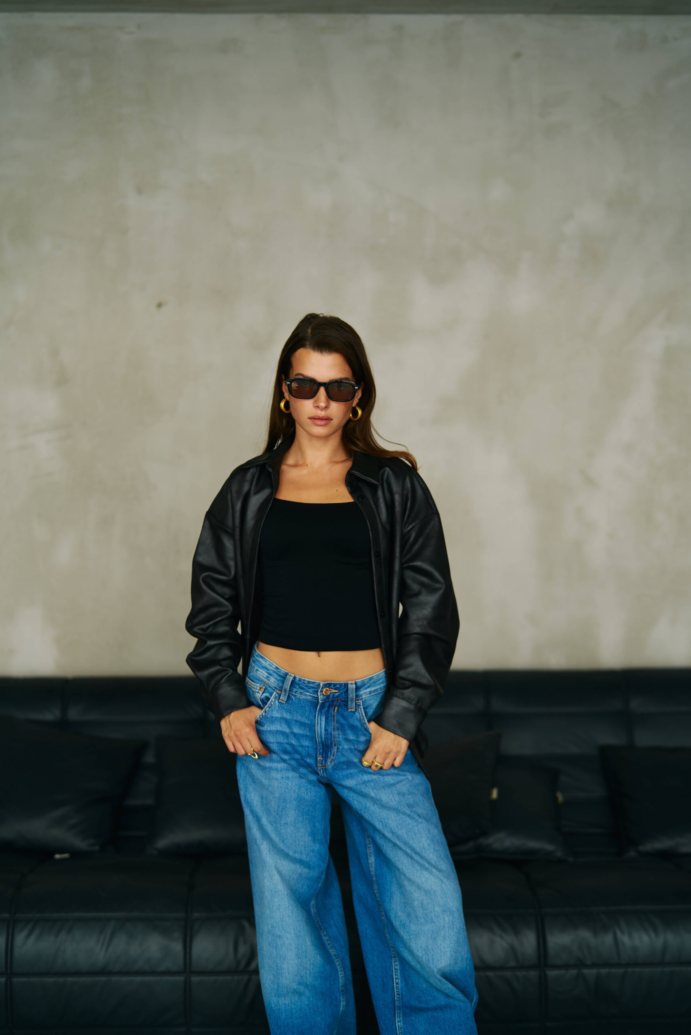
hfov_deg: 27.0
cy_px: 518
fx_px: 1439
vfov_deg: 39.6
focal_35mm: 50
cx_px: 346
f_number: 1.6
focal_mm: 50
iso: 100
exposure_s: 1/160
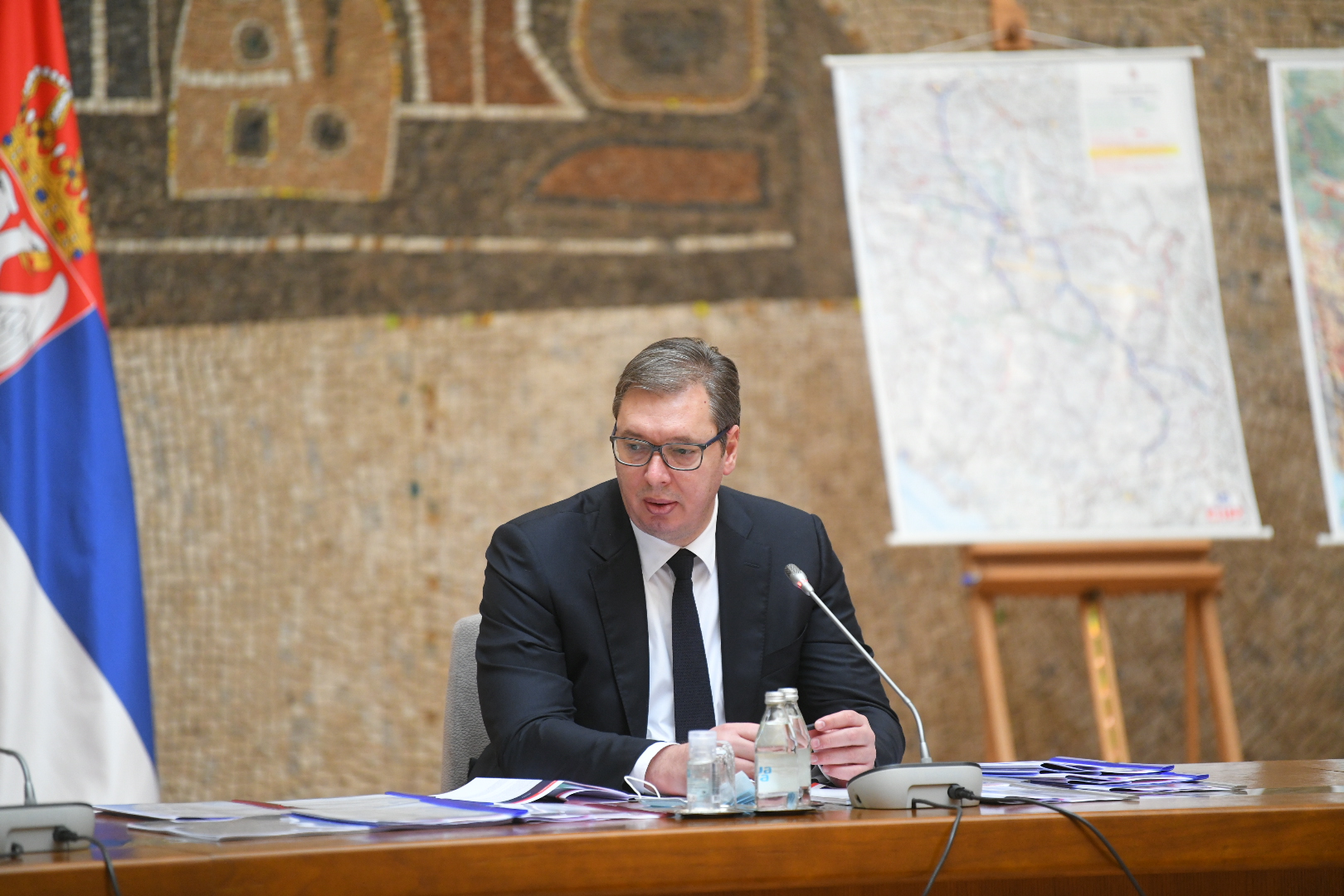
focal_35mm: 200
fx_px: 7466
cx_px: 672
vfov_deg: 6.9
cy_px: 448
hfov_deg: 10.3
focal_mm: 200
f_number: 2.8
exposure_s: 1/320
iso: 2500
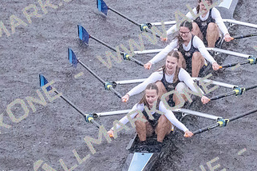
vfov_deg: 2.5
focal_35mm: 541
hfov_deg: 3.8
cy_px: 71
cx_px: 195
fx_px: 3858
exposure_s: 1/1600
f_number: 2.8
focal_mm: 200
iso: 11400
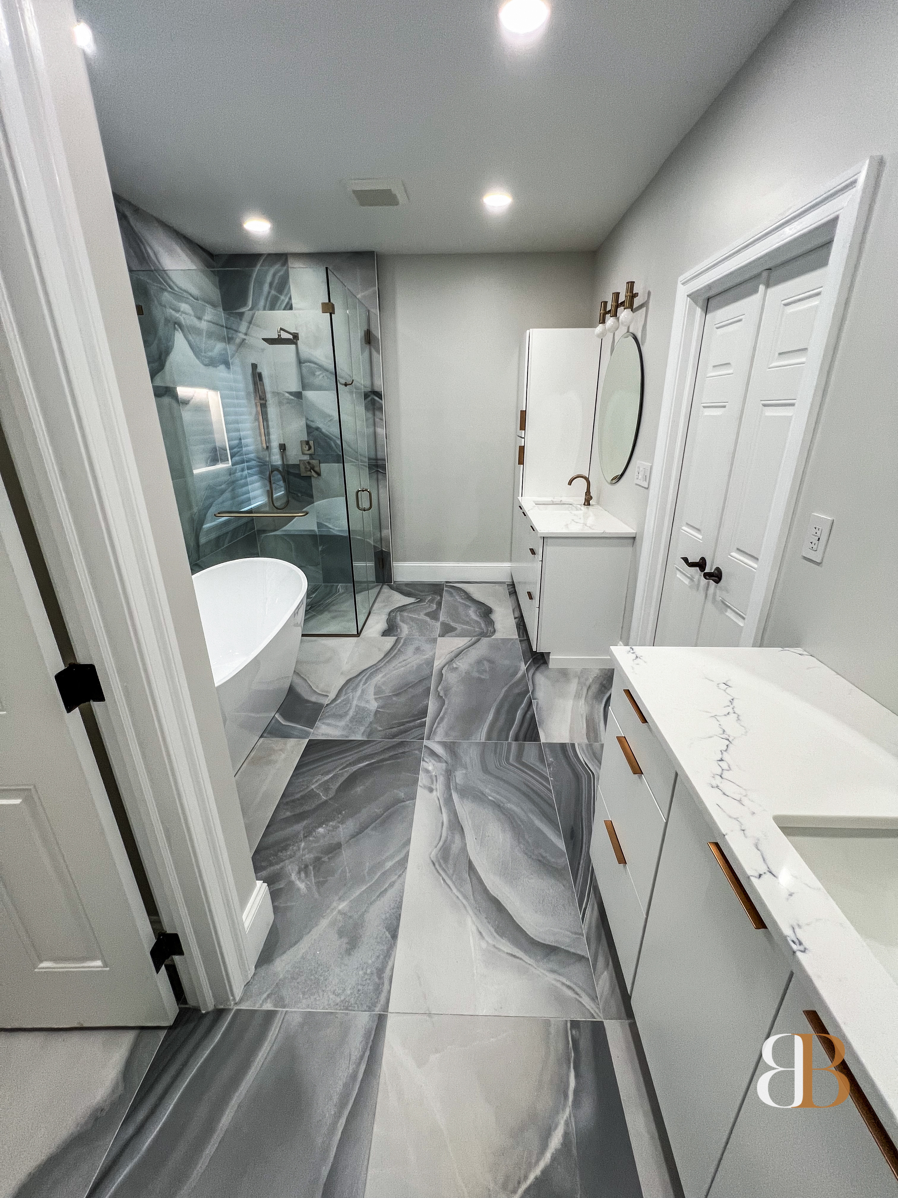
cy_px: 599
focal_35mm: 13
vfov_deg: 106.2
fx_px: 450
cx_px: 449
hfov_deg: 89.9
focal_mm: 1.57
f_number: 1.8
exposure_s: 1/120
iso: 125
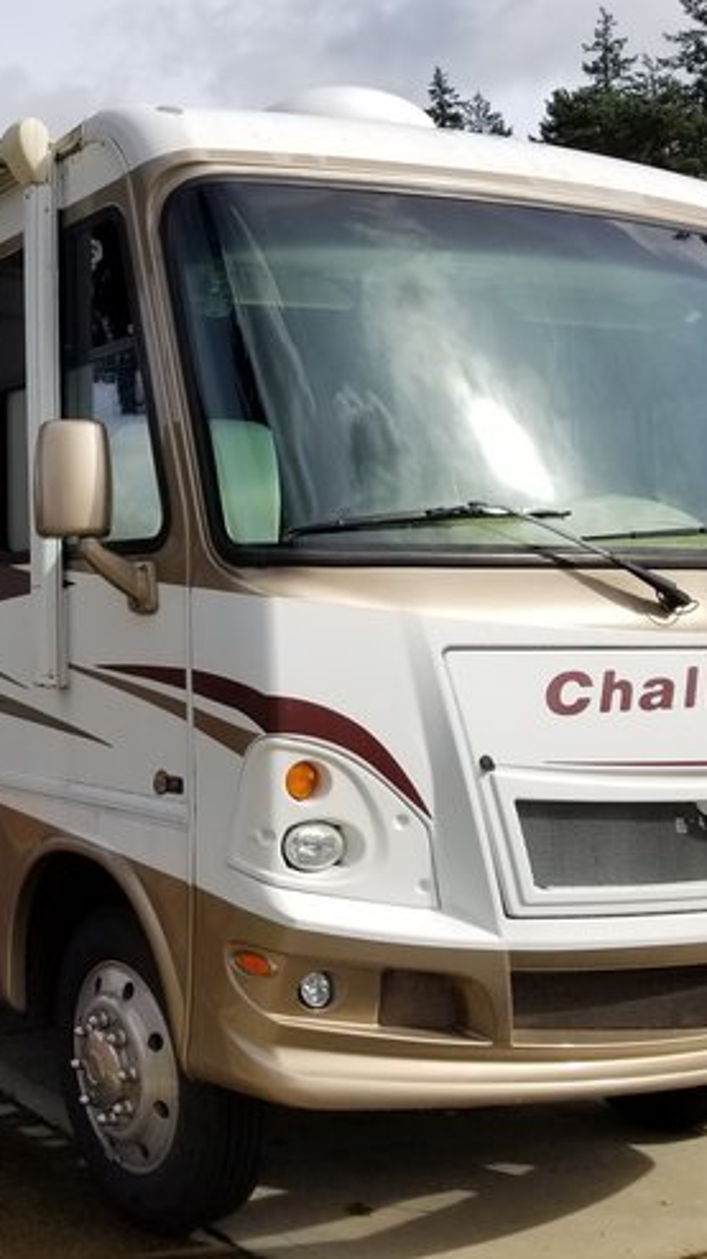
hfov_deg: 24.9
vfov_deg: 44.4
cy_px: 516
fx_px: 1534
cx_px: 23
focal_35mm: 46
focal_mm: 4.25
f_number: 1.7
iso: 50
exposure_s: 1/2888
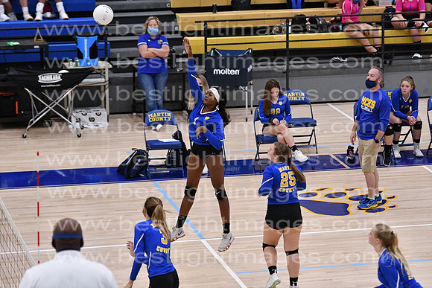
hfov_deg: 13.0
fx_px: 1890
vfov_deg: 8.7
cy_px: 144
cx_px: 216
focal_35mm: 158
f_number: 3.2
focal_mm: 105
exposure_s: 1/1250
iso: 6400
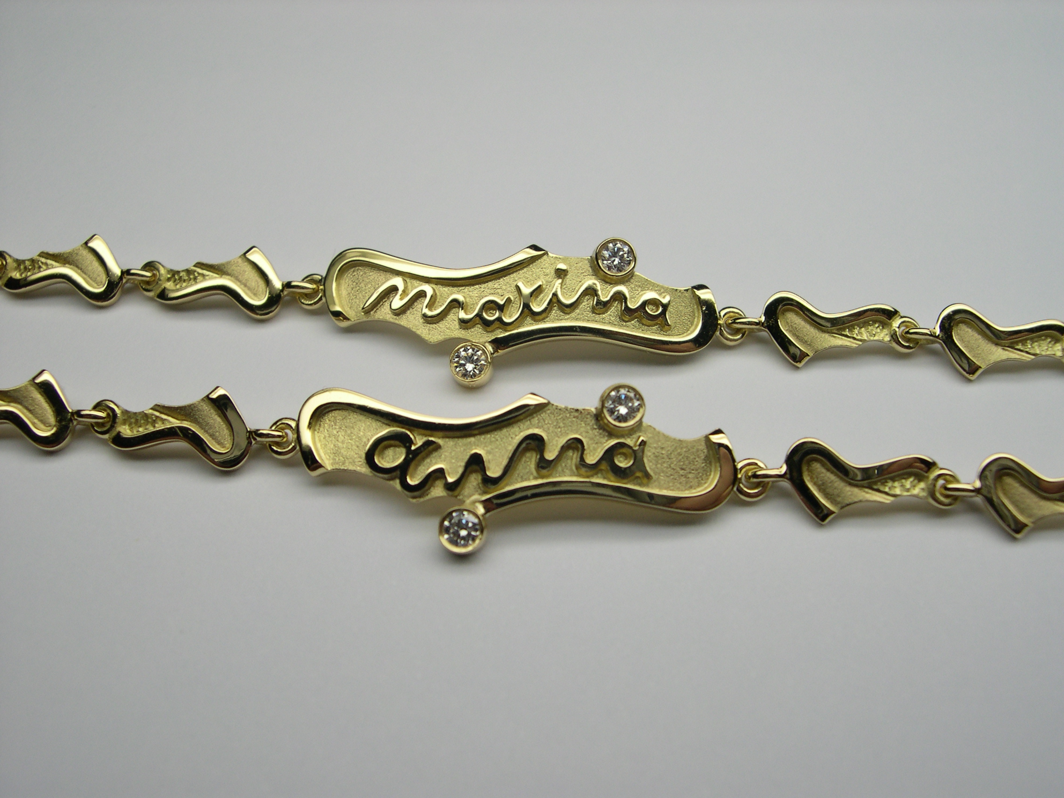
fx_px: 1168
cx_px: 532
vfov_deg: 37.7
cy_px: 399
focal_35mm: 38
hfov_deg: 49.0
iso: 100
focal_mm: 8
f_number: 7.6
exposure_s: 1/86.4
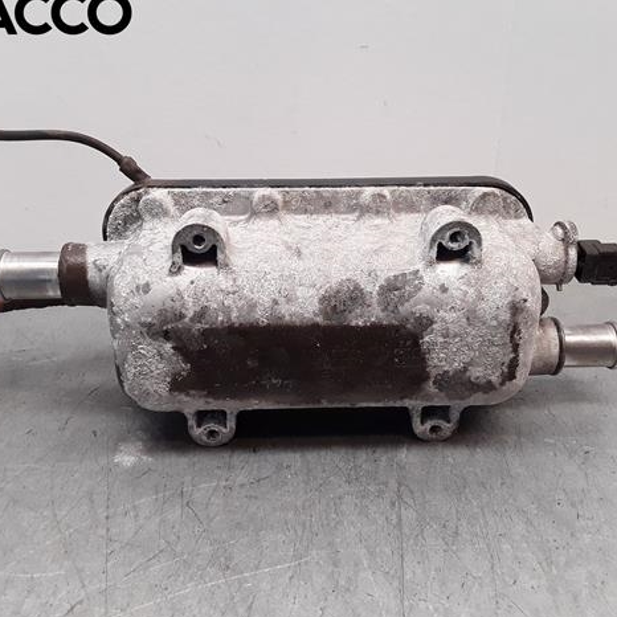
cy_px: 307
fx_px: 686
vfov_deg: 48.5
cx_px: 301
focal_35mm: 34
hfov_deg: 48.4
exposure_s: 1/124
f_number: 1.9
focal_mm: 2.91
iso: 100
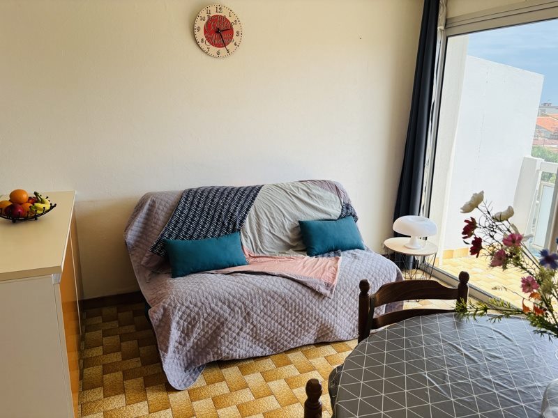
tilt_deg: -13.8
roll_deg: -0.4
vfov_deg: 53.1
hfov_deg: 67.3
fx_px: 419
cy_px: 209
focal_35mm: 26
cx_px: 279
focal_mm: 5.96
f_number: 1.6
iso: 64
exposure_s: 1/933
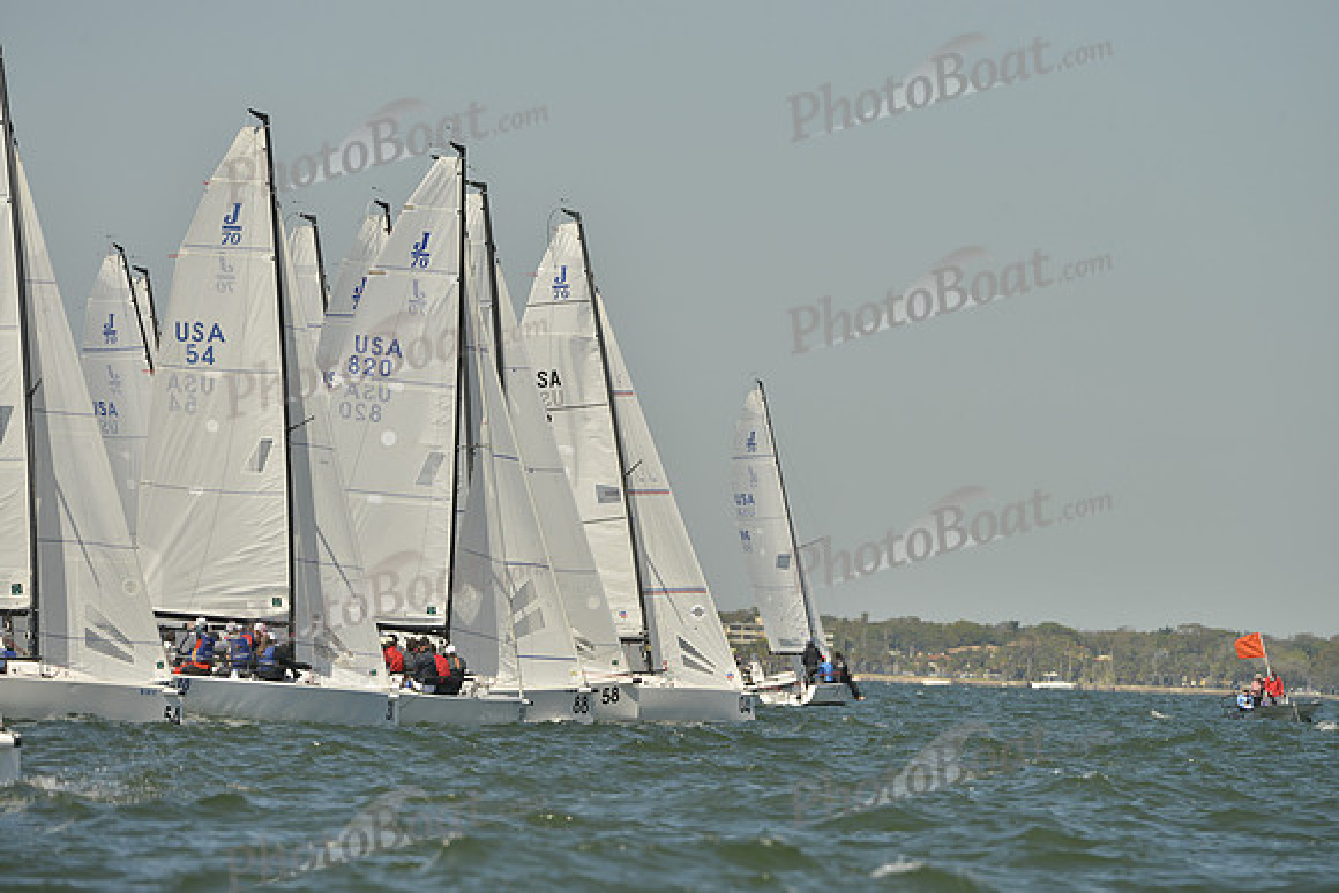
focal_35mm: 400
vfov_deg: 3.4
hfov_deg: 5.2
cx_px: 670
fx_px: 14881
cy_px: 446
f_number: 8
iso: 280
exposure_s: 1/1250
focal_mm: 400
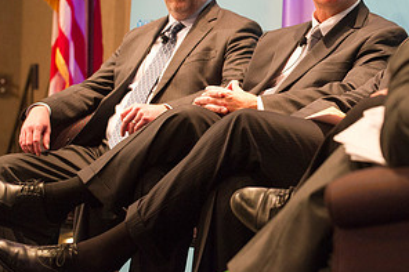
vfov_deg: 6.6
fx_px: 2339
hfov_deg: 10.0
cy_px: 14
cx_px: 348
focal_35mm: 206
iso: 2500
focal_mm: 105
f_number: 3.5
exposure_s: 1/125
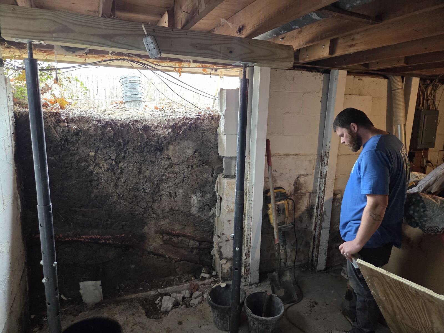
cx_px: 222
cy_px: 166
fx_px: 295
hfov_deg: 73.9
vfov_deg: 58.9
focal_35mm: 23
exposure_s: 1/120
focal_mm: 5.4
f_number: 1.8
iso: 1000
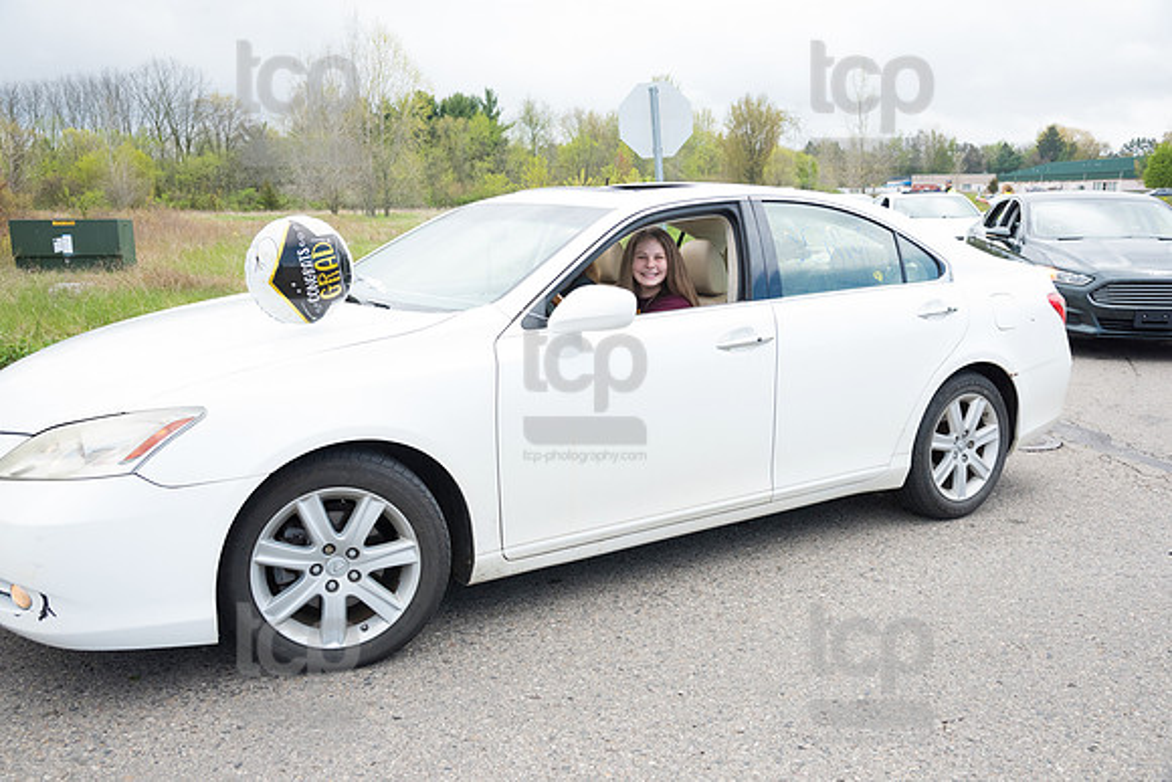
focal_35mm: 31
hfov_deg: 60.3
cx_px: 586
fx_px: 1009
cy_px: 391
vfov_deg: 42.3
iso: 1250
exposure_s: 1/800
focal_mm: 31
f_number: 7.1
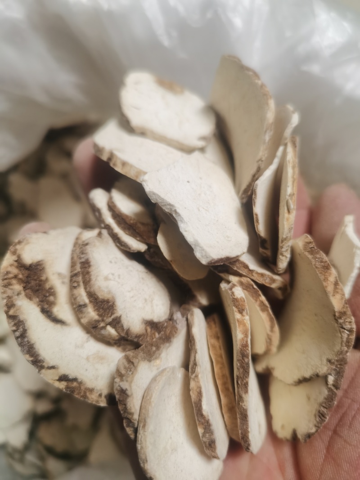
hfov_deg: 51.3
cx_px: 180
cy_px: 240
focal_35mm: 27
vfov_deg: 65.3
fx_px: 374
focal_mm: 5.58
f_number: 1.8
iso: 200
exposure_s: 1/100
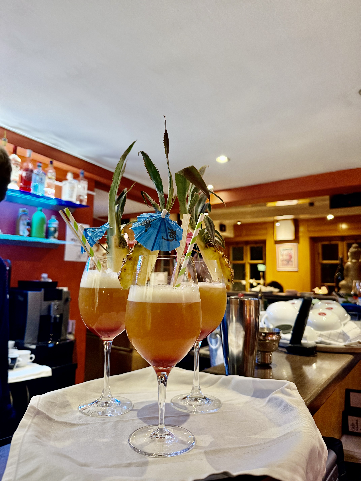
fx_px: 334
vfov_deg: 71.6
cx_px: 180
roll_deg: -1.7
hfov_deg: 56.8
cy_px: 240
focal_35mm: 24
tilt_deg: +6.4
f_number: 1.78
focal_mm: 6.76
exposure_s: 1/50
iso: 400
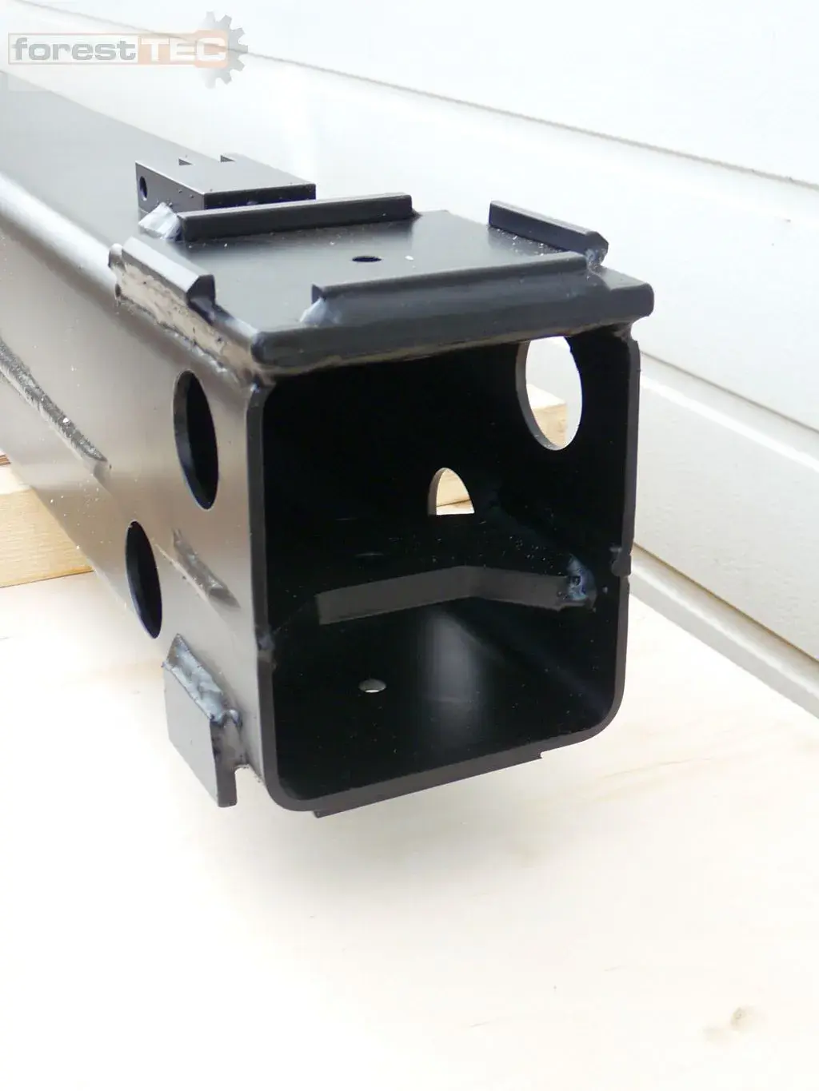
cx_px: 410
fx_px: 1577
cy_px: 546
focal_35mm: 50
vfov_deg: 38.2
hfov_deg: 29.1
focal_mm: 6.4
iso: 100
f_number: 3
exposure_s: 1/60
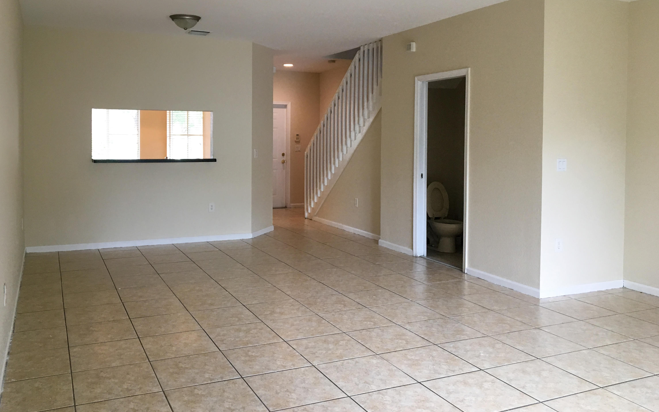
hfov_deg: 61.2
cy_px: 178
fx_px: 557
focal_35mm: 31
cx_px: 332
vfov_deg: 40.5
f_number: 2.2
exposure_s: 1/30
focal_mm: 4.15
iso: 40
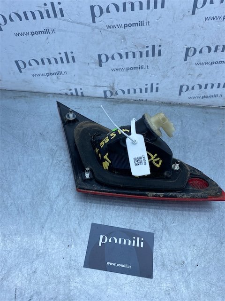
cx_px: 112
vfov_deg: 67.3
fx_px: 225
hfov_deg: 53.1
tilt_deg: -53.2
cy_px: 150
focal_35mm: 26
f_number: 1.8
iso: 32
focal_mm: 4.25
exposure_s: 1/1034
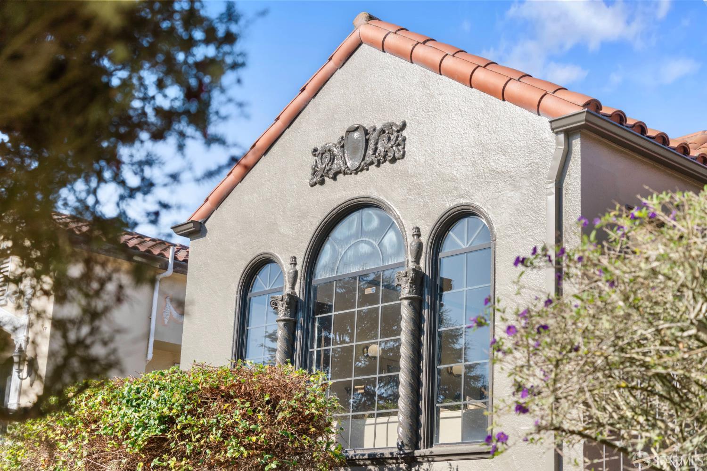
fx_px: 1139
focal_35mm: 58
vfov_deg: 23.4
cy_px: 236
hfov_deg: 34.5
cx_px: 354
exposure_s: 1/800
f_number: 5.6
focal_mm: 58
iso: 500
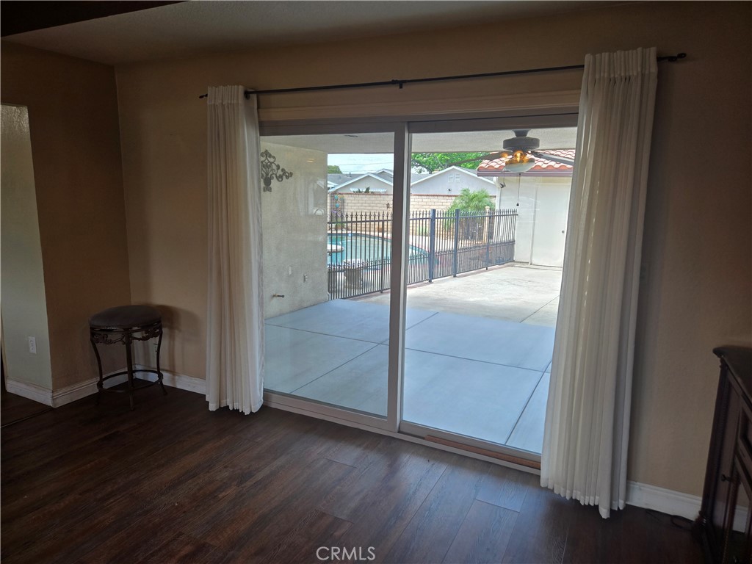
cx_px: 376
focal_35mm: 23
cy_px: 282
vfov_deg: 58.9
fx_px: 500
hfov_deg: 73.9
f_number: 1.8
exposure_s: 1/146
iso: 25
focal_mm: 5.4
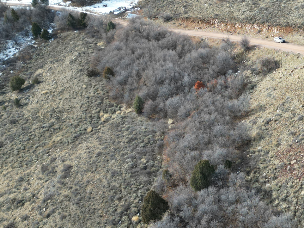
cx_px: 343
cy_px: 150
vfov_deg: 25.5
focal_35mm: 57
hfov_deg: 29.9
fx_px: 501
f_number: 1.7
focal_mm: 6.72
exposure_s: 1/1000
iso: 100
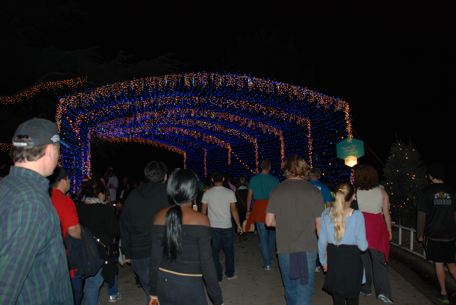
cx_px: 228
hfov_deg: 61.9
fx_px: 380
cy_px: 152
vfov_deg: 43.7
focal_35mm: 30
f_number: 3.8
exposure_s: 1/60
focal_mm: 20
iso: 200
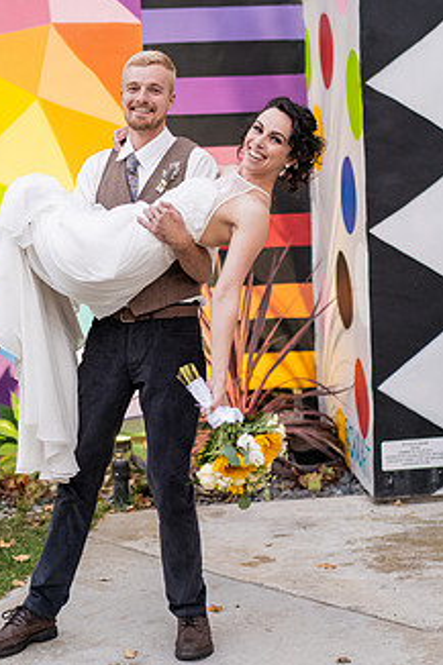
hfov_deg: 17.9
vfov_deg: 26.6
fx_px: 1404
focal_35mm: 76
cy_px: 259
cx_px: 143
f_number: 2.2
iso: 500
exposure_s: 1/160
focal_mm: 55
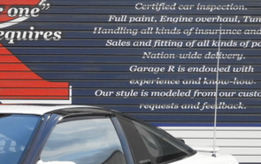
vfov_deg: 6.5
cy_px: 120
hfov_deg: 10.3
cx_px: -55
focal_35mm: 201
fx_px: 1431
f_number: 4.5
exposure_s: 1/30
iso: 320
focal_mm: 12.5
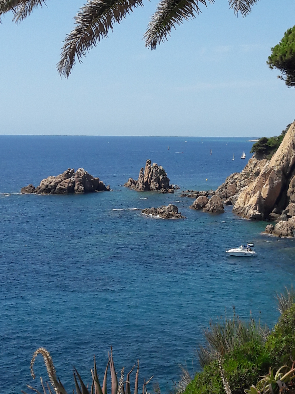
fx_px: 500
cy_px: 132
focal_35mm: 44
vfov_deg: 42.4
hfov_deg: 32.8
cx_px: 175
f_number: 1.9
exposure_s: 1/1869
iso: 40
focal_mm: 3.7
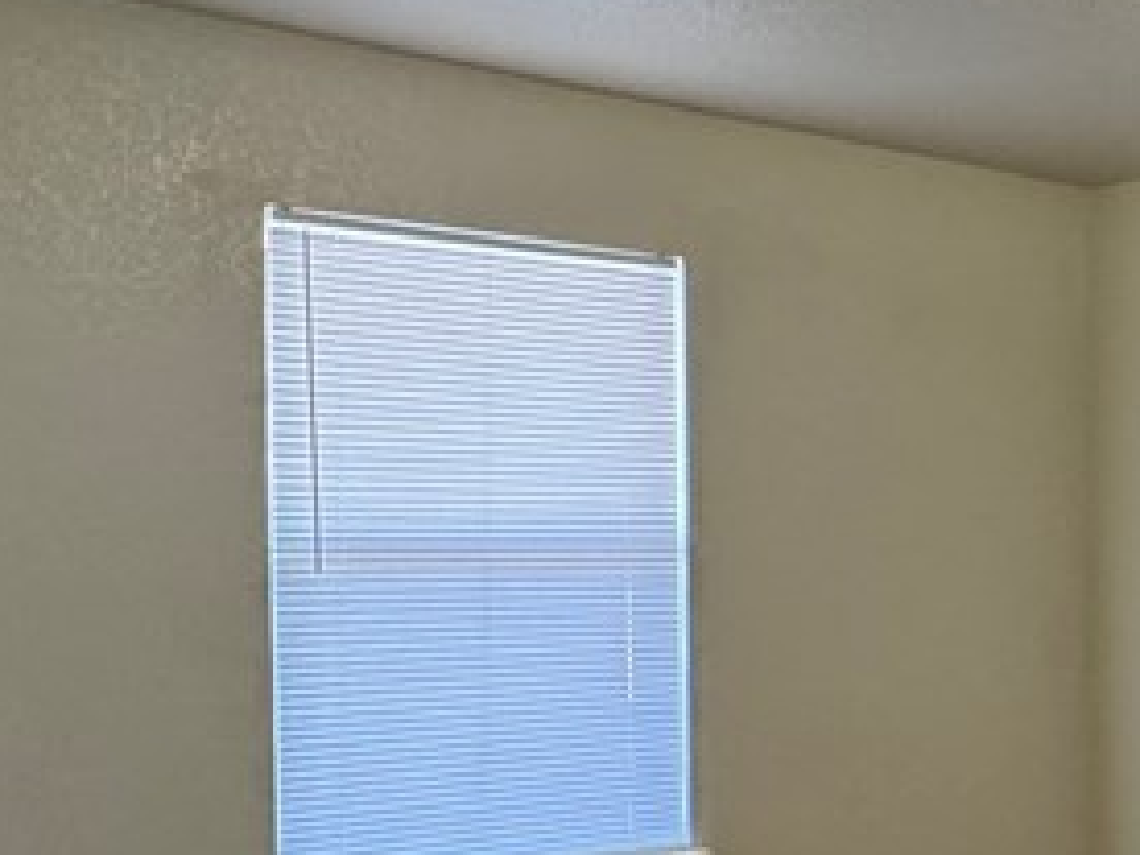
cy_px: 603
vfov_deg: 27.8
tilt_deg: -2.8
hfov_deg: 30.3
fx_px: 1713
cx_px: 1429
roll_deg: -0.8
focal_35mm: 52
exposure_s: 1/60
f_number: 2.2
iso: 250
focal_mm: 2.22
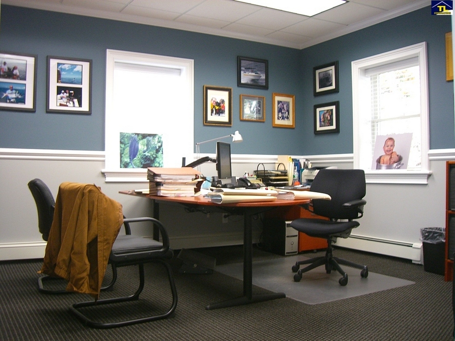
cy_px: 170
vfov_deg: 37.7
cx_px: 228
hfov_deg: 49.0
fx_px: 499
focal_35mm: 38
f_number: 2.7
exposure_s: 1/25
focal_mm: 6.2
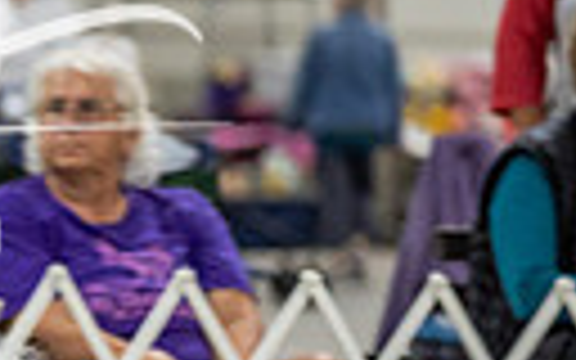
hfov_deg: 3.5
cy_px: 367
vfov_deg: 2.2
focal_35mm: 603
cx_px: -558
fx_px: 9466
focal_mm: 131
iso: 1600
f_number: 2.8
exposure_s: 1/160
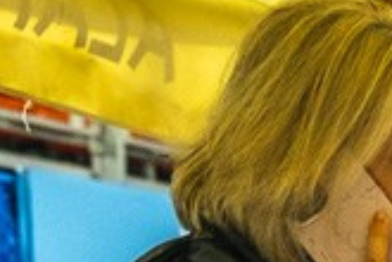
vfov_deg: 6.3
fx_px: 2232
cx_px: 1128
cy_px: 687
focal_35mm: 205
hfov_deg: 8.6
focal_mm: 26.5
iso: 1600
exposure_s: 1/400
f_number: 4
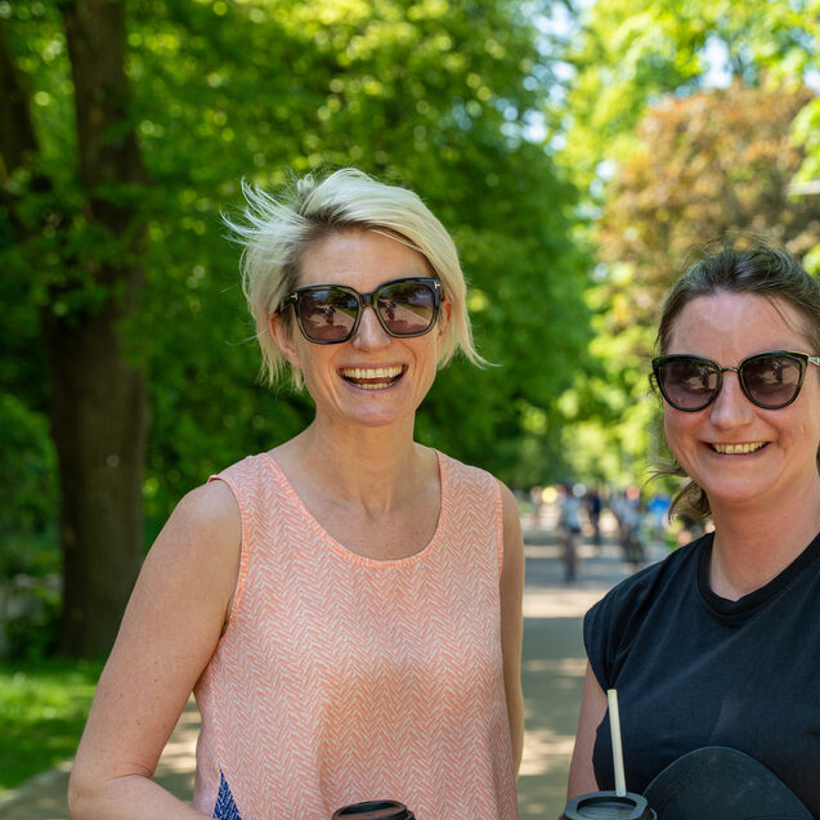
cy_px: 499
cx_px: 546
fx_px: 2174
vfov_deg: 21.3
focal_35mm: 81
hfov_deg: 21.3
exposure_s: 1/125
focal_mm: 50.7
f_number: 4
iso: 125
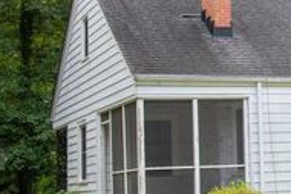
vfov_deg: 13.1
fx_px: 849
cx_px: 360
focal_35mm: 105
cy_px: 83
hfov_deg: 18.3
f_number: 10
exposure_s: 1/100
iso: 160
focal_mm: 40
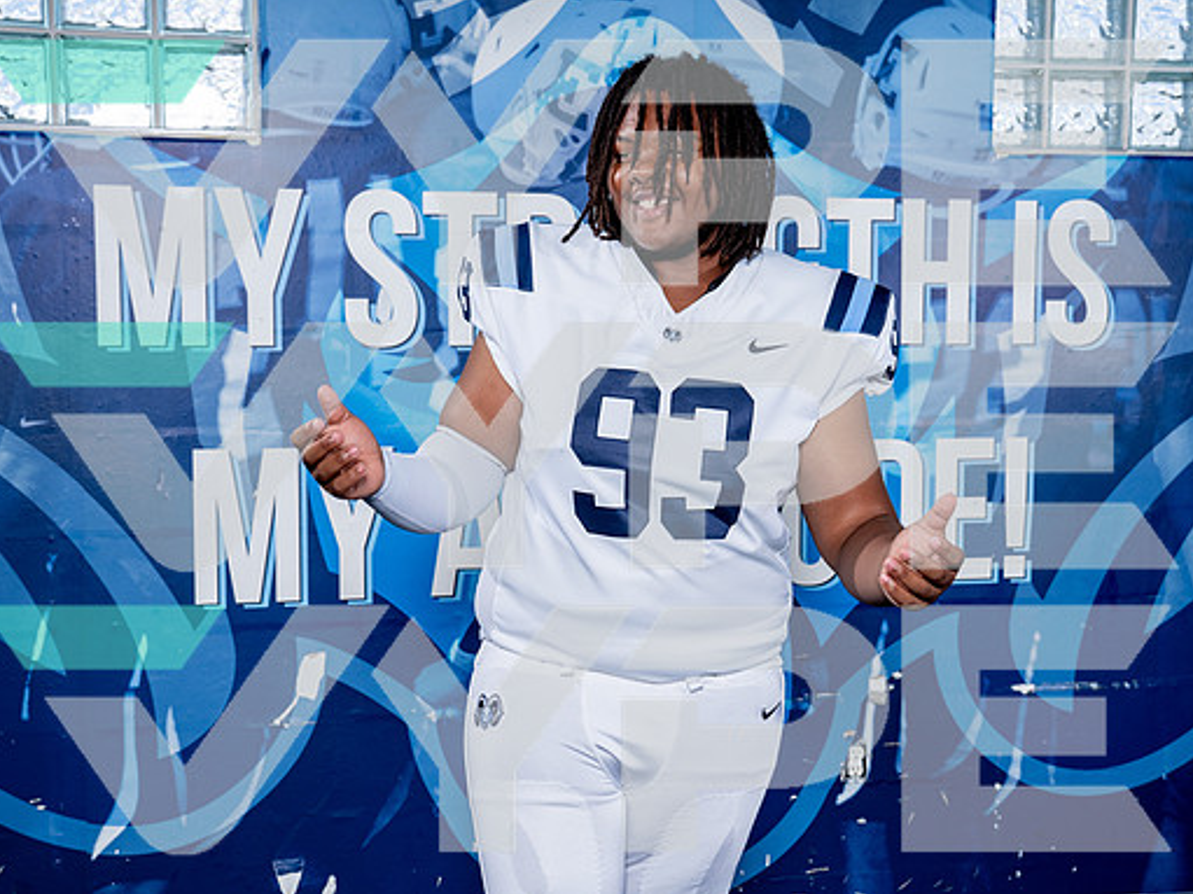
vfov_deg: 29.7
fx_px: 1688
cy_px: 447
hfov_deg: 38.9
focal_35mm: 49
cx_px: 584
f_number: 5.6
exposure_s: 1/250
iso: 100
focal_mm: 43
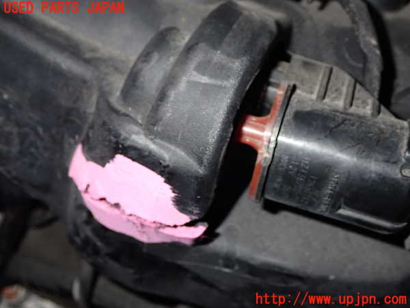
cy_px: 154
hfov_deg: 40.4
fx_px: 557
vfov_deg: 30.9
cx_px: 205
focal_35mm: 47
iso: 320
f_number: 9
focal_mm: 8.4
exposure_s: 1/50
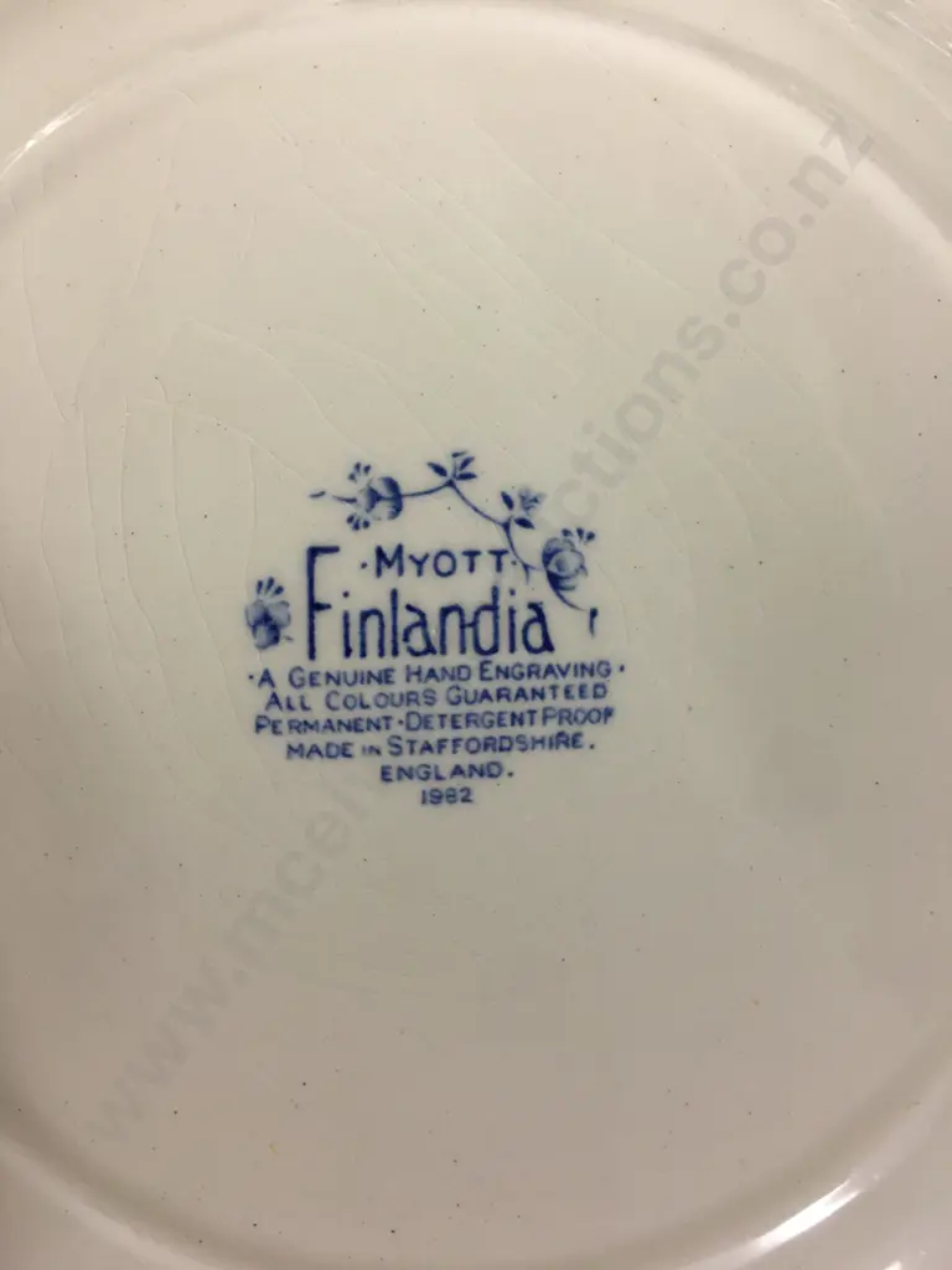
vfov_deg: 61.7
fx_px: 1063
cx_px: 476
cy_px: 635
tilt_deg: -86.3
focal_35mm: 29
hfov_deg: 48.2
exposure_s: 1/17
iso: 50
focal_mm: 4.15
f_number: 2.2
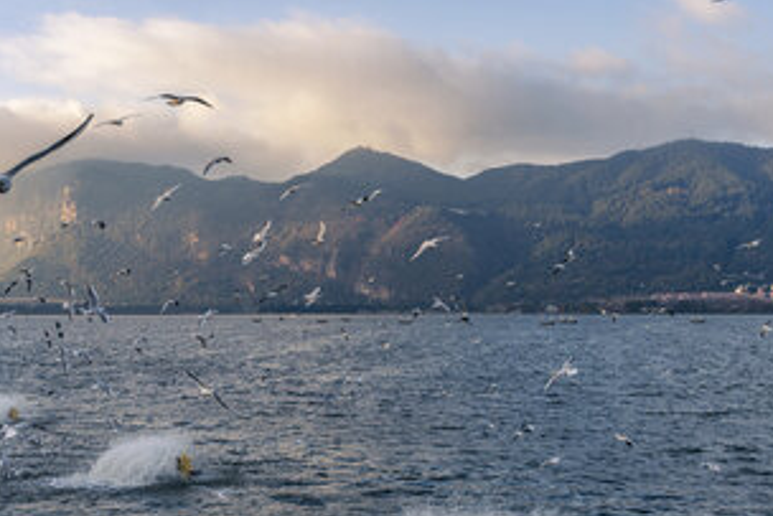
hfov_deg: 36.2
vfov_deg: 24.6
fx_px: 1181
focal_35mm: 55
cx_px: 397
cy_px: 252
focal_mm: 31
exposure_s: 1/320
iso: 250
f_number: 6.3
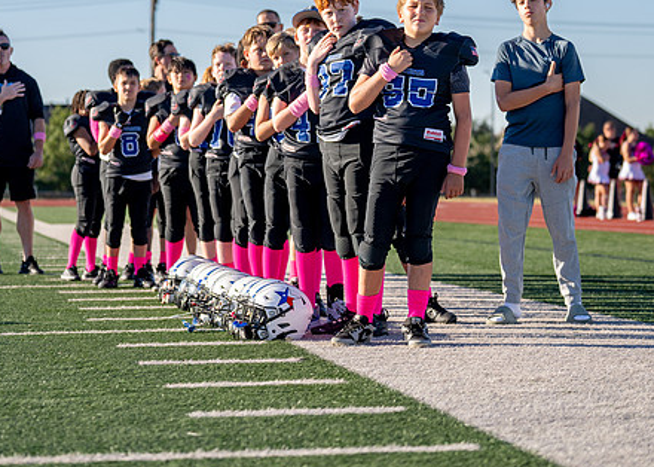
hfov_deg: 17.7
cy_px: 132
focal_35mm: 113
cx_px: 320
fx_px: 2098
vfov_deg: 12.7
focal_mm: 70
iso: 160
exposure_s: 1/1600
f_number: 2.8
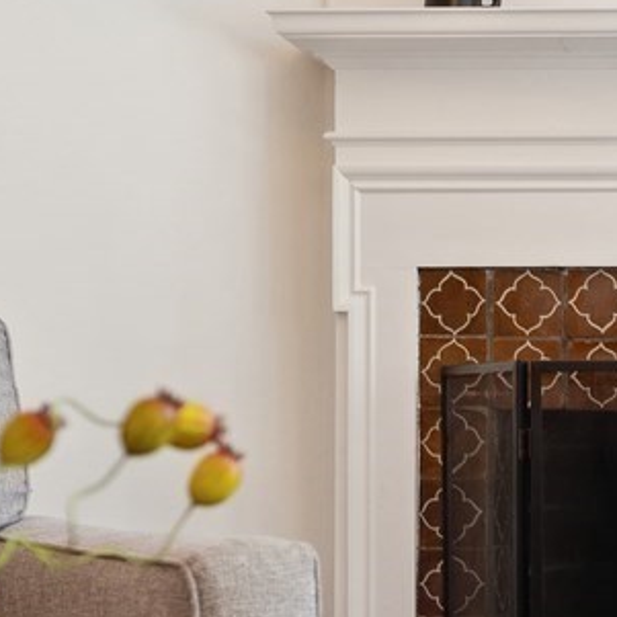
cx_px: 793
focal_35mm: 101
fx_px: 2037
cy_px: 374
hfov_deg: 16.3
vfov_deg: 17.2
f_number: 2.8
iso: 100
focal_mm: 35
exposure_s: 1/25
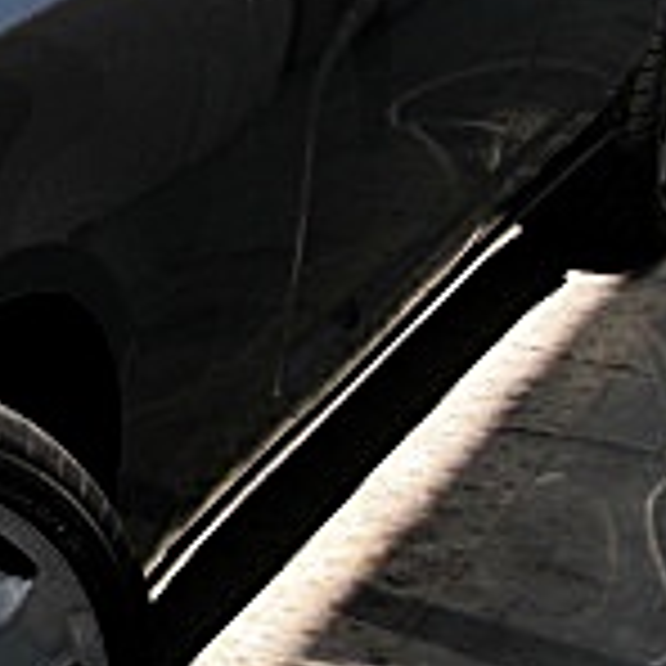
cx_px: -544
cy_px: 324
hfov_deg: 11.7
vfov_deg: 12.7
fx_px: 3004
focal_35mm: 138
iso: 50
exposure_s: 1/640
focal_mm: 6.3
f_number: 2.8
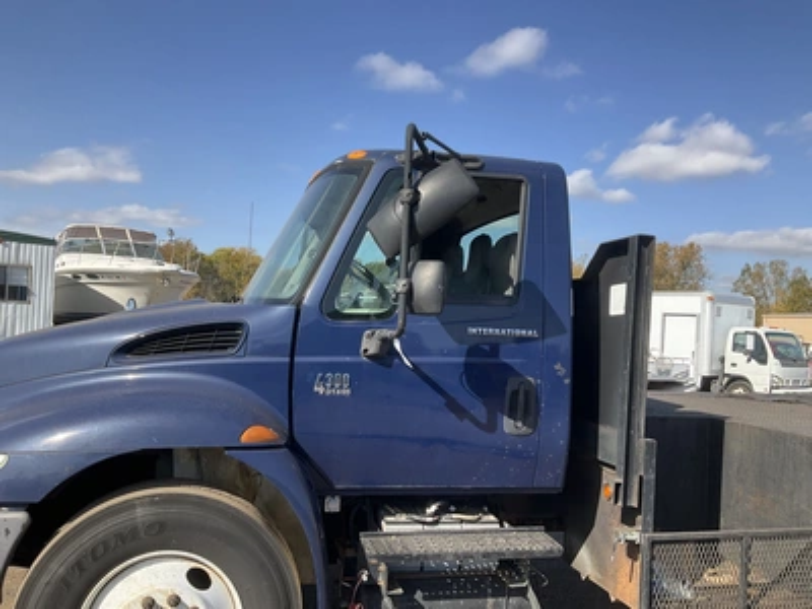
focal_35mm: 29
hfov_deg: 61.7
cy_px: 304
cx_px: 406
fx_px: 680
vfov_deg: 48.2
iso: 25
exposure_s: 1/929
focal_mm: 3
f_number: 1.8
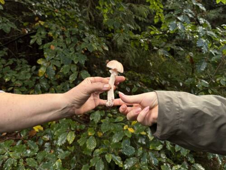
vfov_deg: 56.8
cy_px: 85
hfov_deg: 71.6
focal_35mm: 24
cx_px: 113
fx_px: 157
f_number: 1.78
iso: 80
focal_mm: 6.76
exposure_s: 1/189
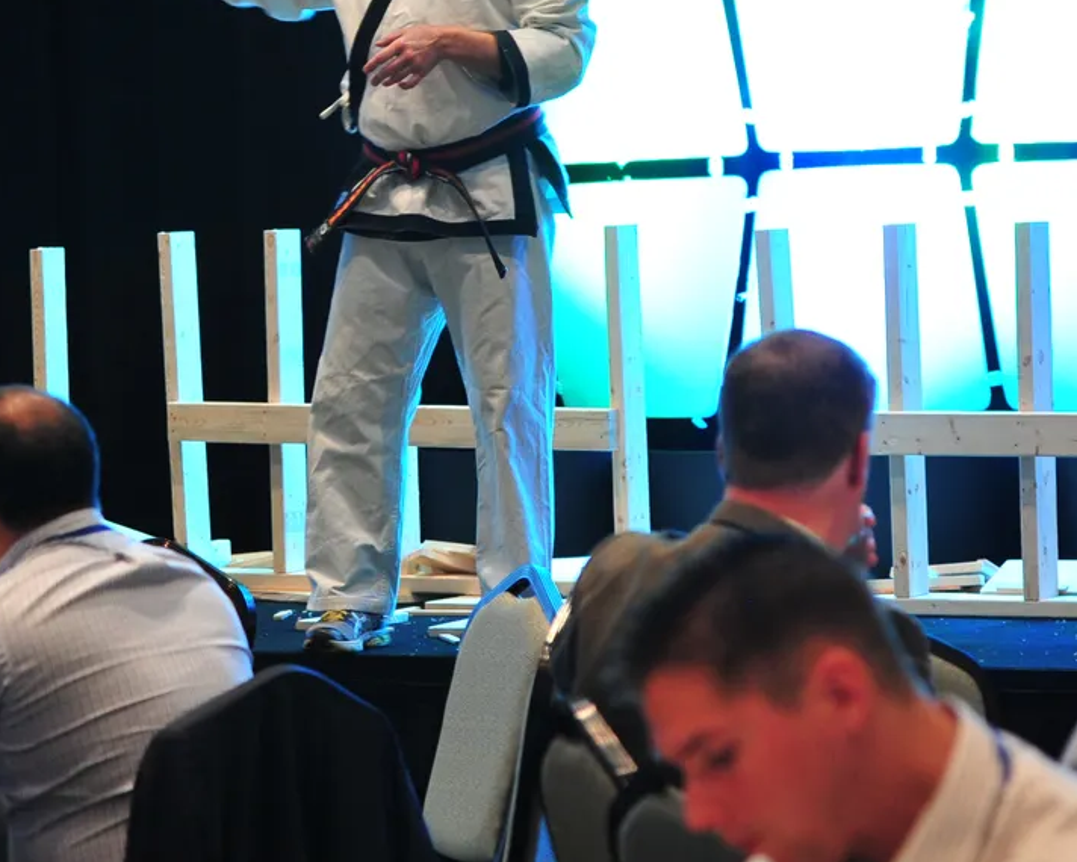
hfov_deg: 11.6
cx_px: 383
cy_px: 184
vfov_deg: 9.3
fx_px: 5293
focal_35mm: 166
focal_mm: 70
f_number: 3.5
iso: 1600
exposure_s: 1/80
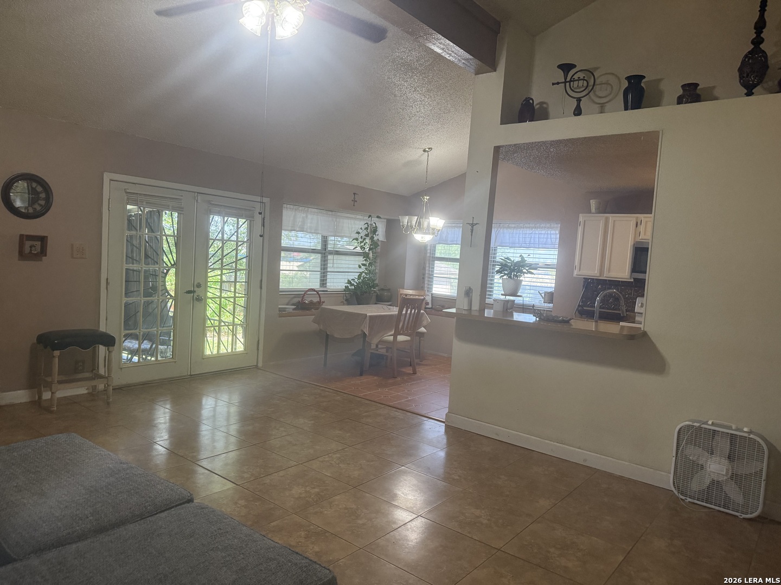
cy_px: 292
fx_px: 541
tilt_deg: -3.4
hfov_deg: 71.6
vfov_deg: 56.8
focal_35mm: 24
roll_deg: -4.2
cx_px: 390
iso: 400
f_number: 1.78
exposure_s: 1/120
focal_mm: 6.76
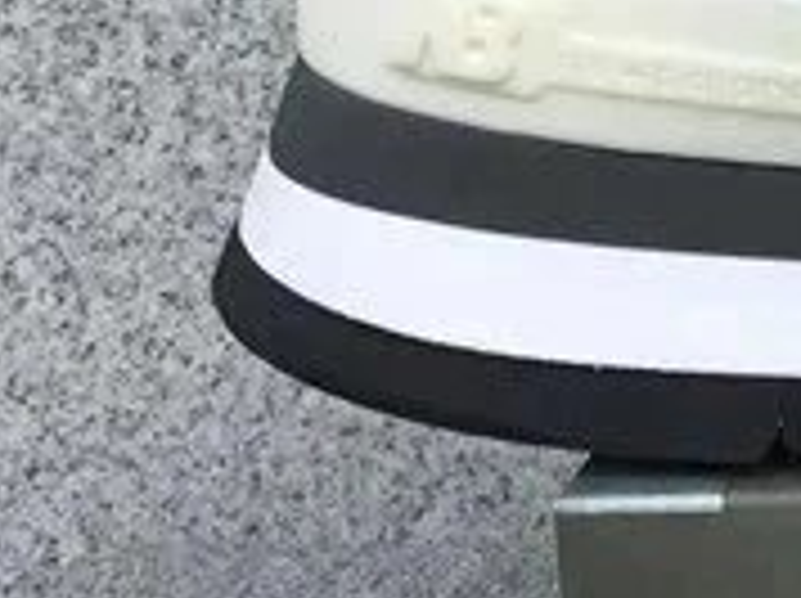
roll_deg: +0.4
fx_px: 3628
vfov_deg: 9.4
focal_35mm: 157
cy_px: 290
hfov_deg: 11.4
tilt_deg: -17.5
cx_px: 1611
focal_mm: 3.3
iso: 25
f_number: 2.4
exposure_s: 1/445
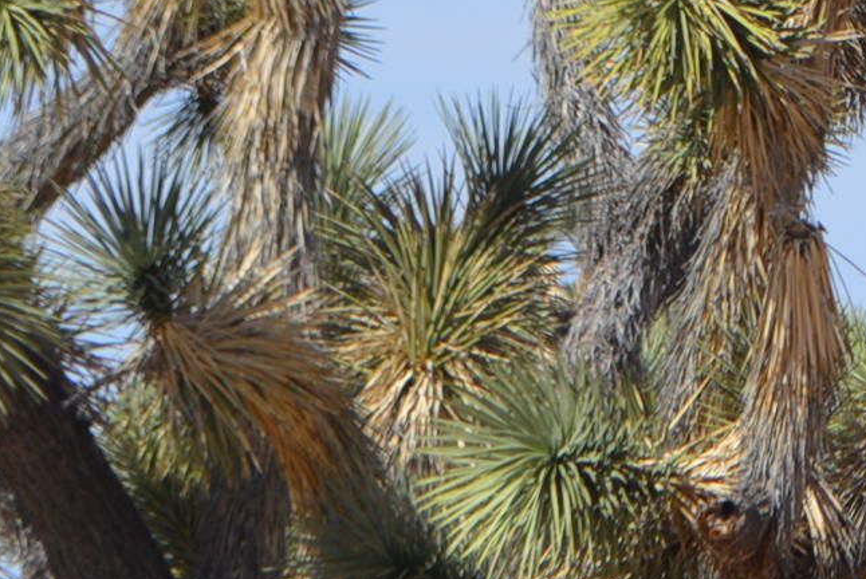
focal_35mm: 382
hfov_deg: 5.3
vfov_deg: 3.6
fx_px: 9205
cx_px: 1873
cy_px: 146
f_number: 9
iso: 100
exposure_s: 1/320
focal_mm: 55
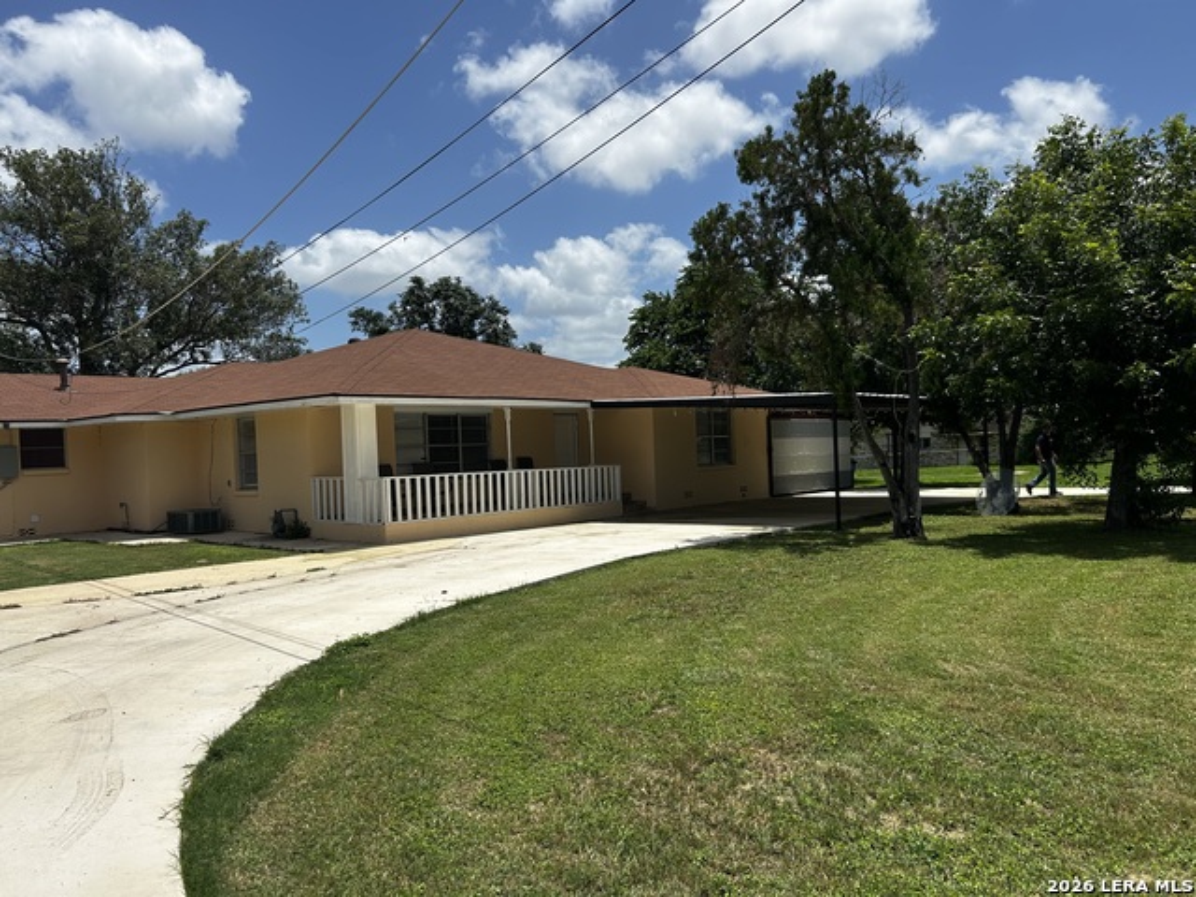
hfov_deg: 67.3
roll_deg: +2.4
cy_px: 448
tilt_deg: -0.5
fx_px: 898
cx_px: 598
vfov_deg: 53.1
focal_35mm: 26
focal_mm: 5.7
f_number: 1.5
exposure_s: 1/6993
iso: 50
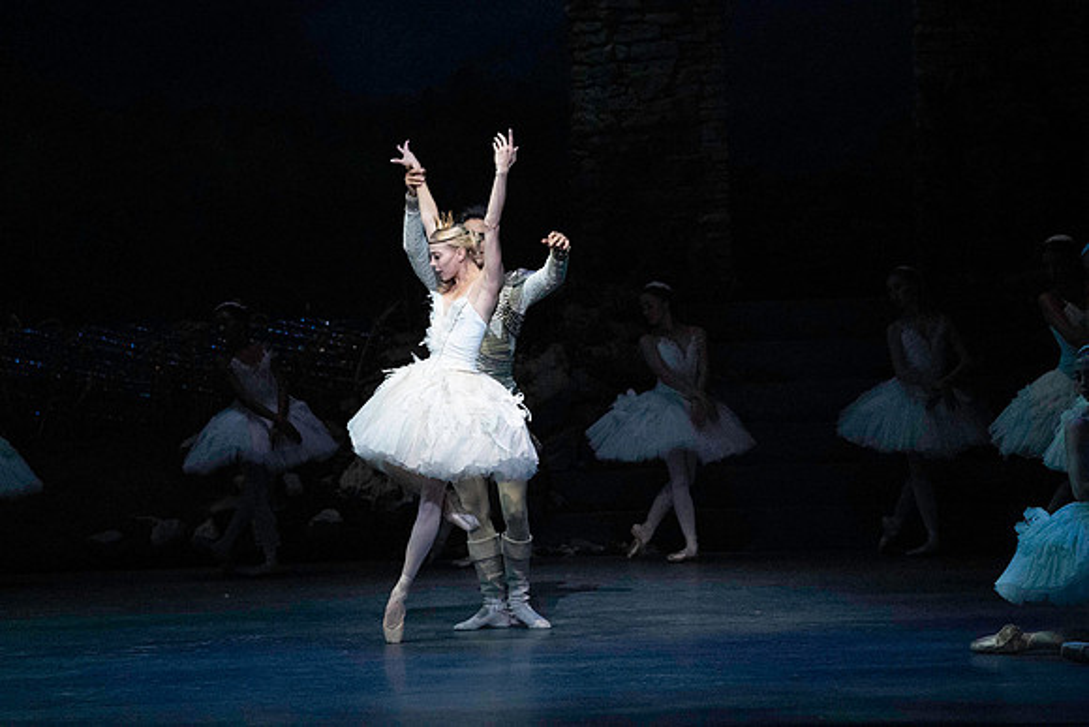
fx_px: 6051
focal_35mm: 200
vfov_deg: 6.9
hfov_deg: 10.3
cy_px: 364
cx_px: 544
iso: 25600
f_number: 5
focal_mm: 200
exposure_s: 1/400
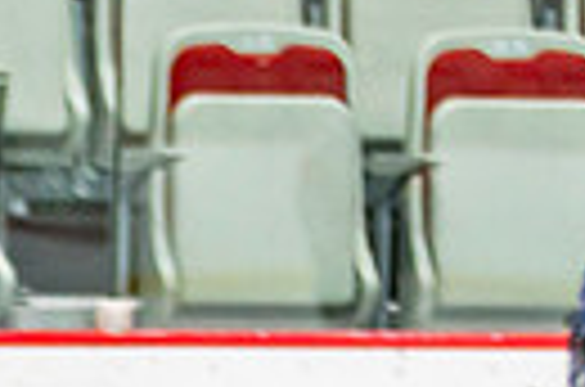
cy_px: 1154
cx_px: -198
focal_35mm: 965
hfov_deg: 2.1
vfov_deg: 1.4
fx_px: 15643
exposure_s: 1/640
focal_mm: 115
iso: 500
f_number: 2.8
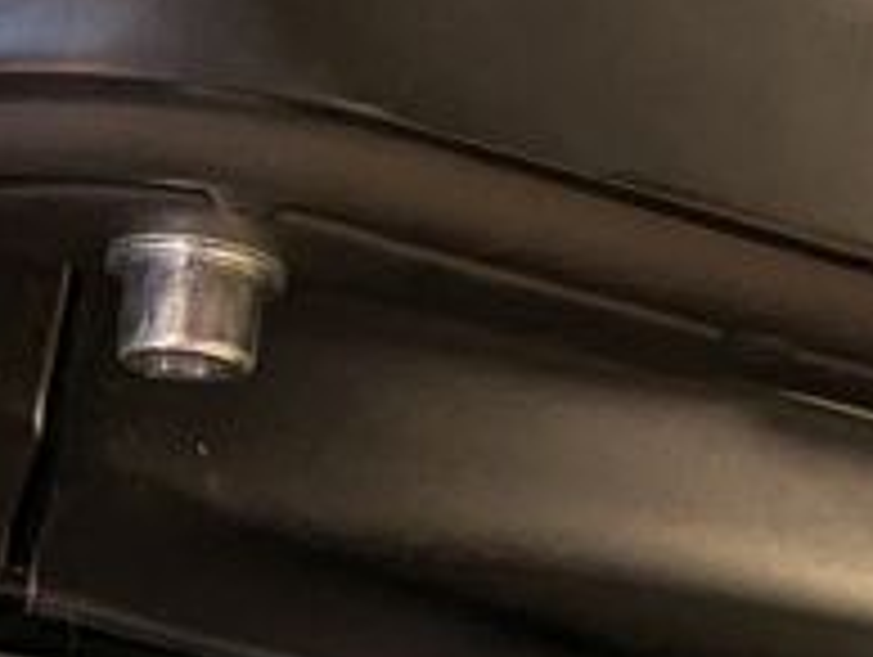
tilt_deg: -33.7
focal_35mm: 142
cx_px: 284
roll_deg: +0.3
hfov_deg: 13.9
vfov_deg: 9.1
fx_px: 3586
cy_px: 1703
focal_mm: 4.25
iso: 320
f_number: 1.8
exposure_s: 1/50
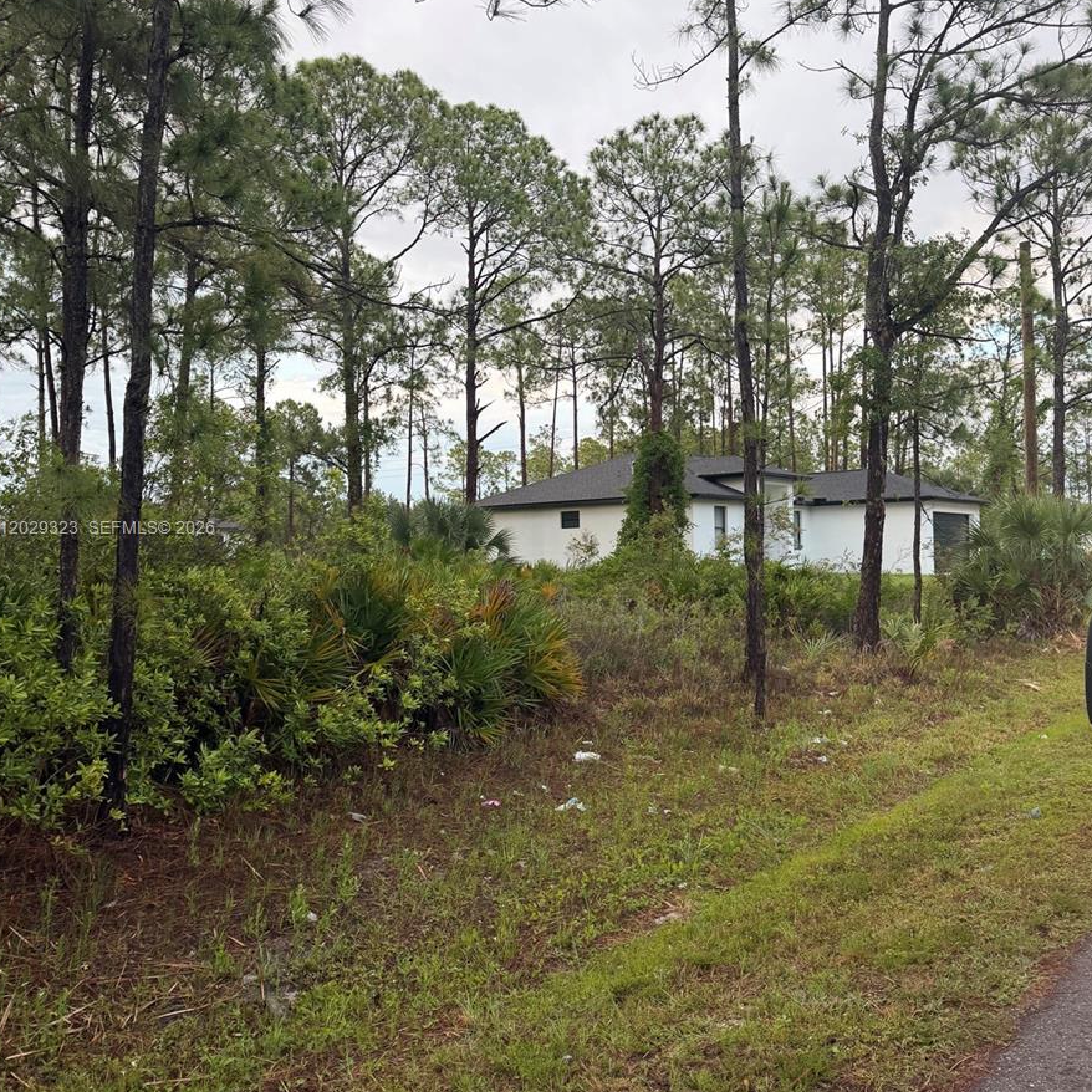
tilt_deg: +1.6
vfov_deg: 55.6
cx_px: 545
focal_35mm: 29
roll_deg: +0.1
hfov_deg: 55.6
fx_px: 1035
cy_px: 530
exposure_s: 1/121
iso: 160
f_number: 1.78
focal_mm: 6.76
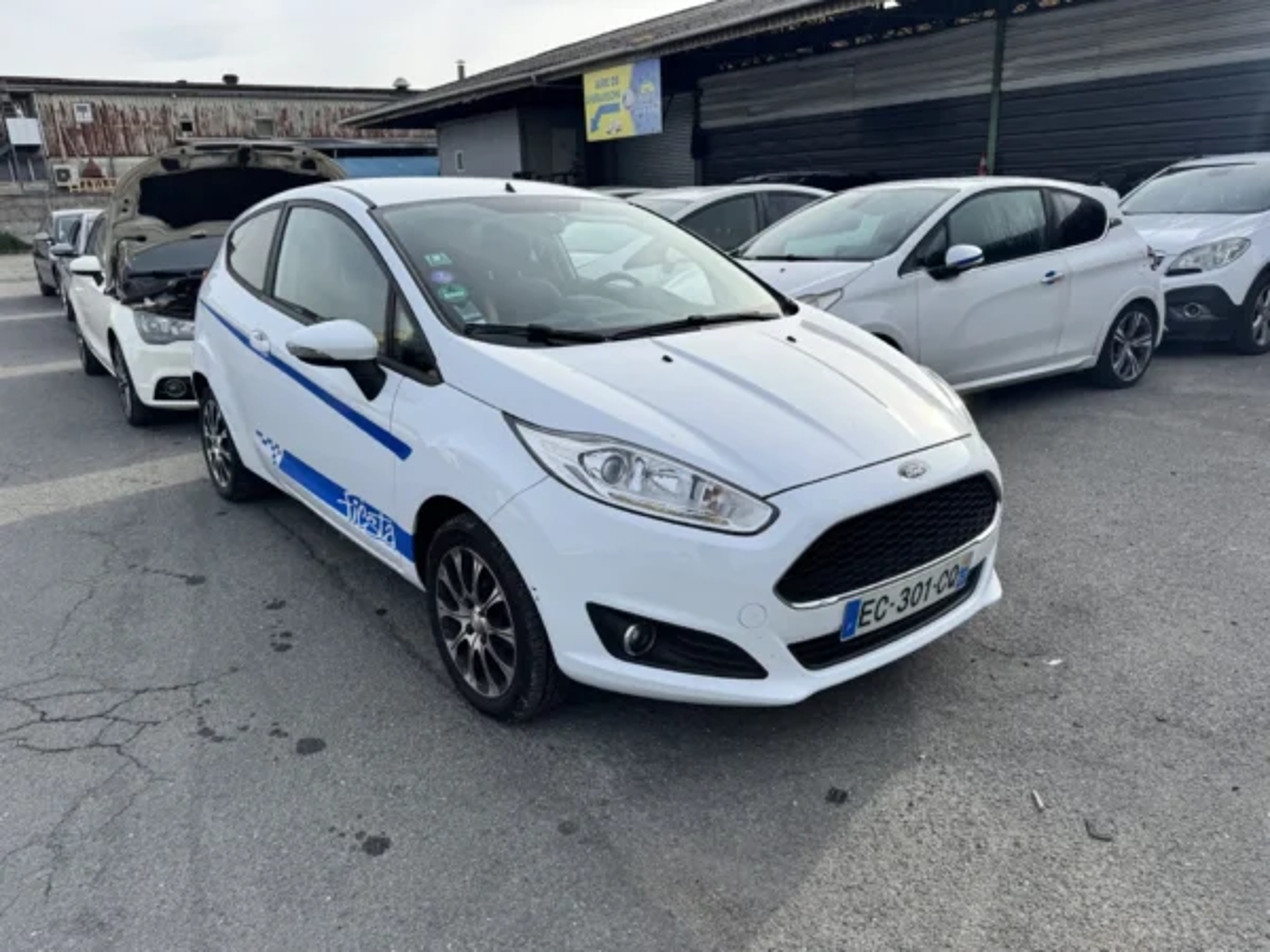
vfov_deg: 56.8
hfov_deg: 71.6
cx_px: 635
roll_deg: +1.4
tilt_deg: -14.1
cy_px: 476
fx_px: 881
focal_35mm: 24
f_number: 1.78
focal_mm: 6.76
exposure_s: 1/2604
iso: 80
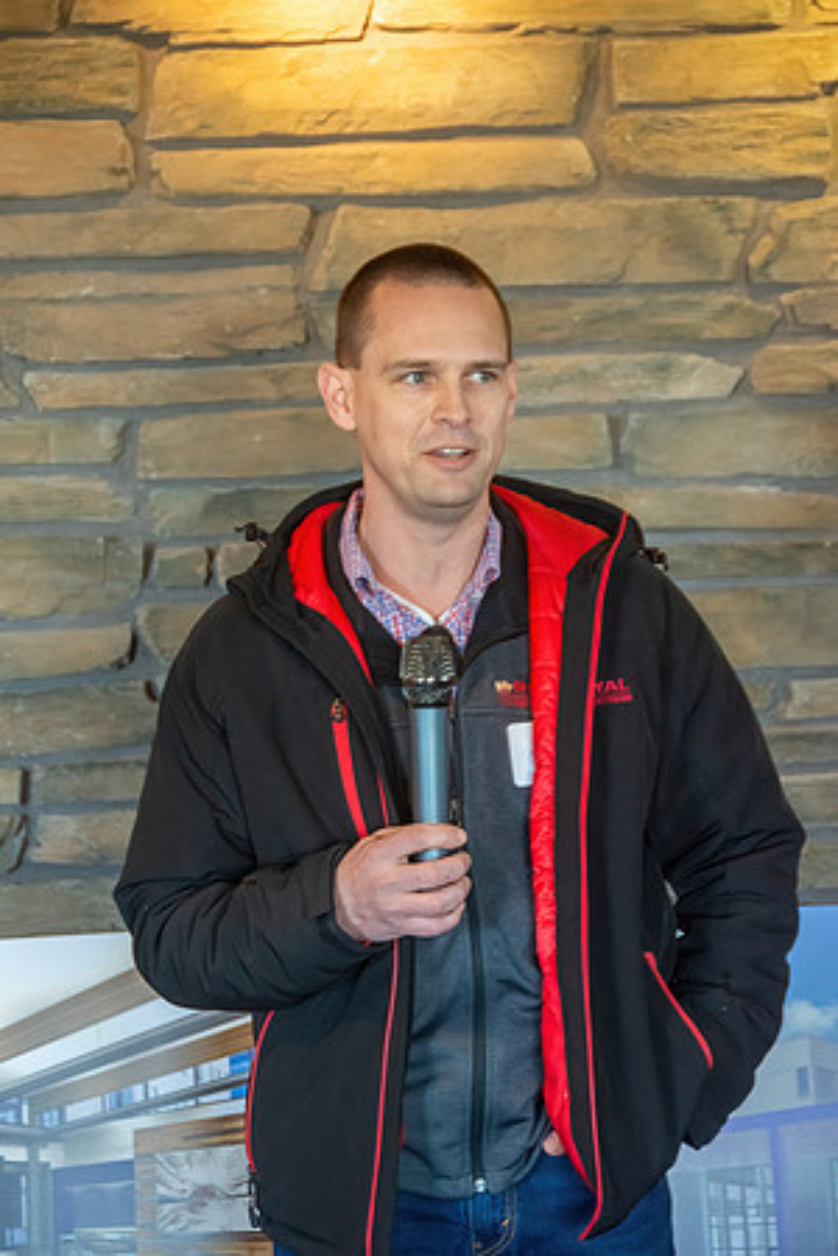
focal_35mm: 135
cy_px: 628
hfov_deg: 10.2
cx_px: 419
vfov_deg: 15.2
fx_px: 4713
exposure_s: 1/60
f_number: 5.3
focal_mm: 90
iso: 1600
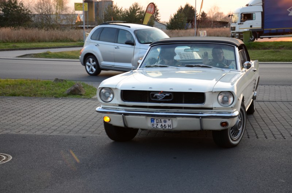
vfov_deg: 18.8
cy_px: 96
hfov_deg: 28.1
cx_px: 146
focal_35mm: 72
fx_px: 583
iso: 100
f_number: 4.8
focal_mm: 48
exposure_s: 1/50
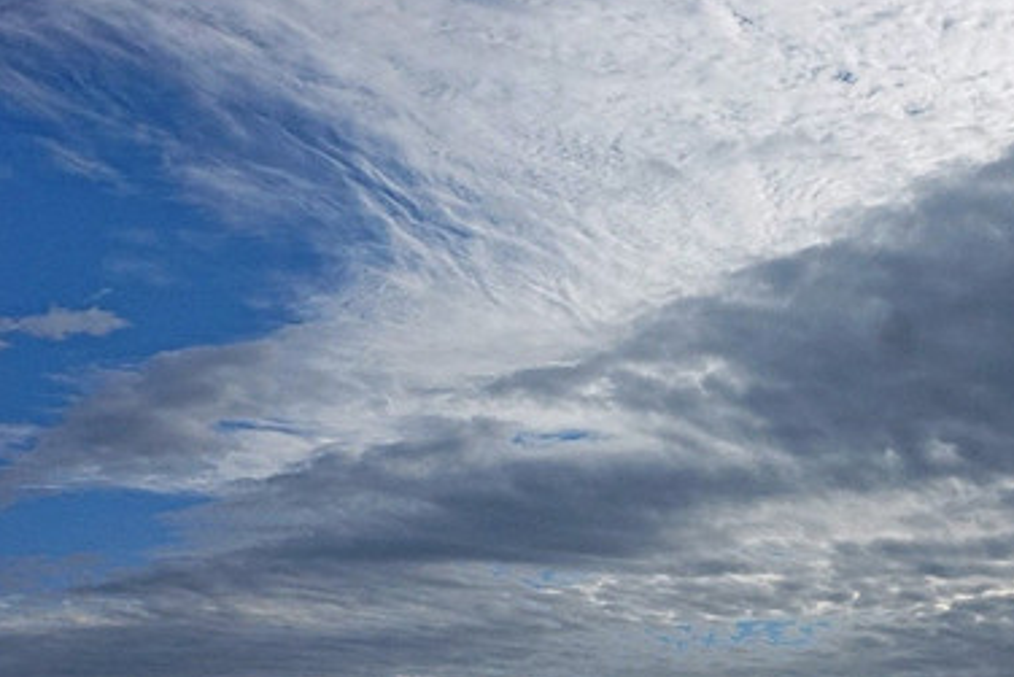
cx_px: 817
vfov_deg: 26.4
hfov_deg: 37.4
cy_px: 423
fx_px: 1437
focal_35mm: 51
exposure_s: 1/2000
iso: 800
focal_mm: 16
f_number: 10
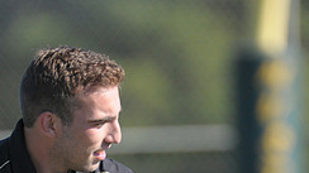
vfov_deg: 0.8
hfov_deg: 1.4
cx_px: 84
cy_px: 239
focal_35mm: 1493
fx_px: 12227
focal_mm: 400
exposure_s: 1/2500
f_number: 4
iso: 640
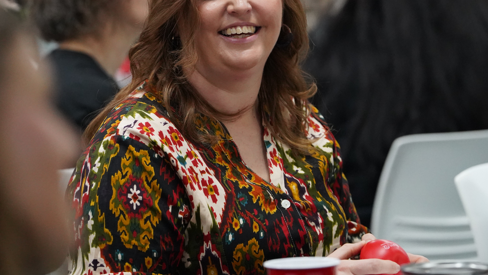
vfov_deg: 4.4
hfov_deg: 7.8
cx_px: 291
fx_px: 3572
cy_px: 71
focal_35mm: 276
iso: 10000
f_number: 4
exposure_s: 1/160
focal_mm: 200
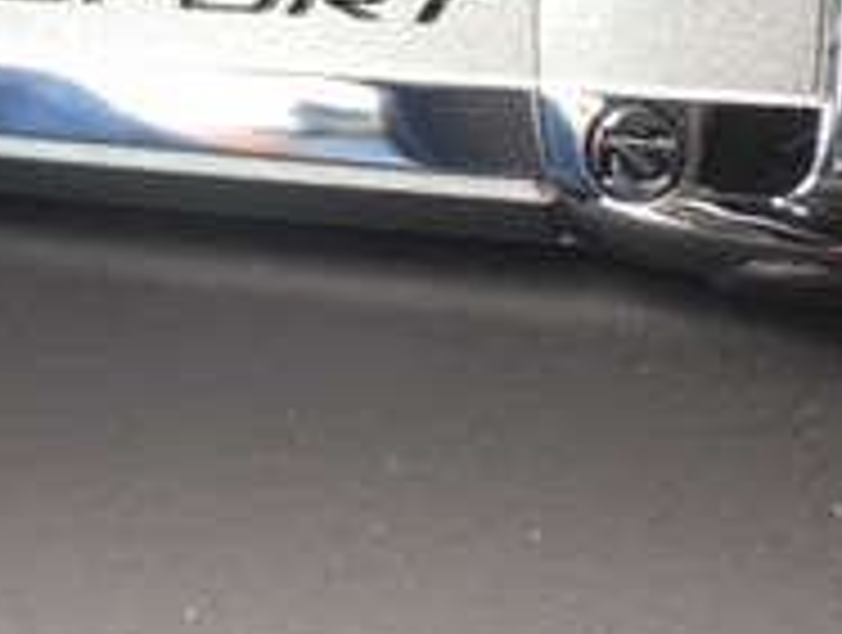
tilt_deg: -31.1
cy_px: 157
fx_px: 2413
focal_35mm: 99
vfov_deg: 14.9
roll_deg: +2.0
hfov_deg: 19.8
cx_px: 468
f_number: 2.2
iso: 40
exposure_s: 1/30
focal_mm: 4.15
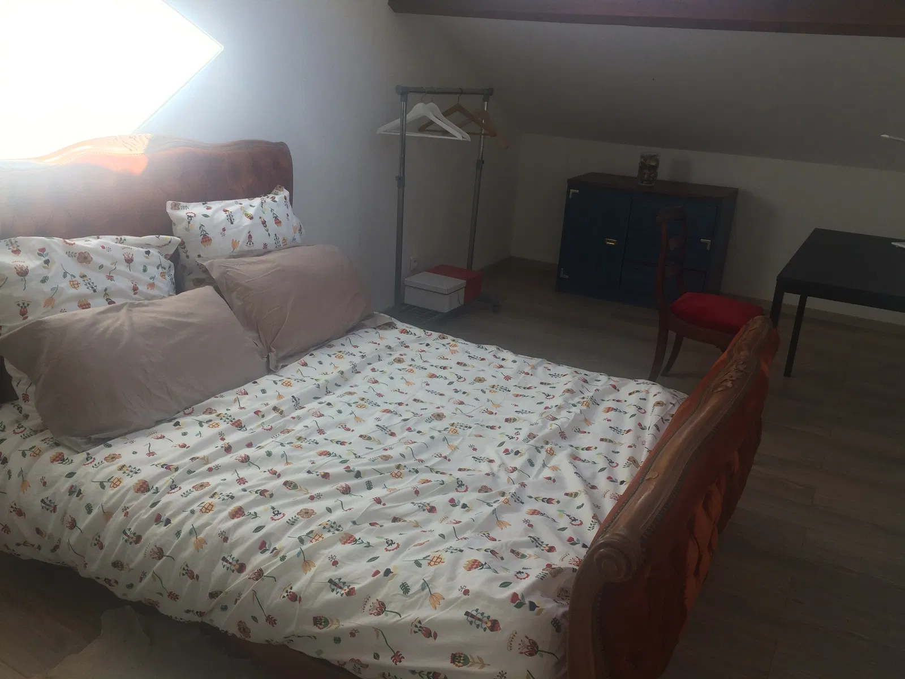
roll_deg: -2.8
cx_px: 452
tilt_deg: -20.4
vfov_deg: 48.2
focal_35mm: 29
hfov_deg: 61.7
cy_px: 340
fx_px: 758
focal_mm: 4.15
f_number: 2.2
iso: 32
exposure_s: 1/287
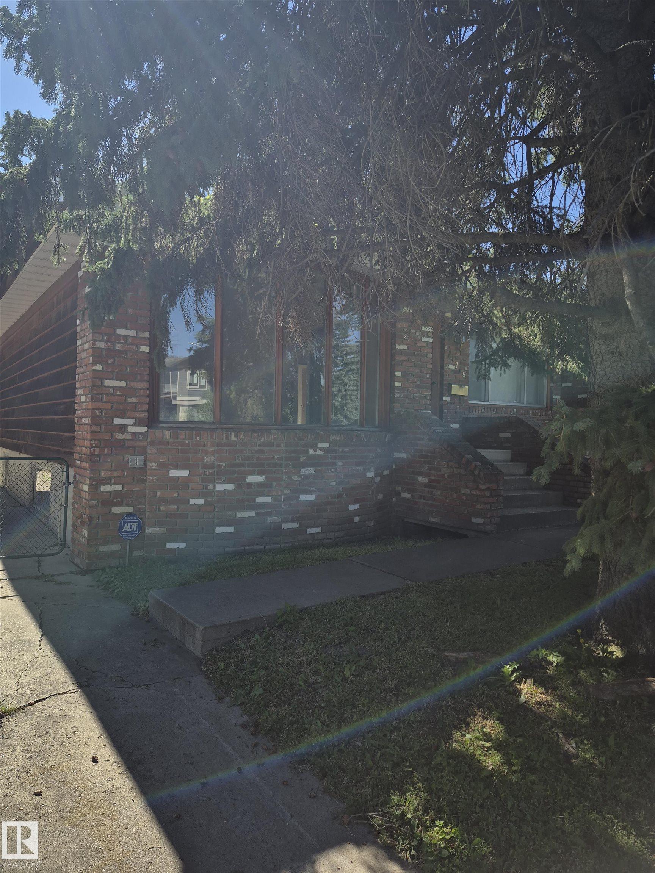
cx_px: 328
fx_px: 580
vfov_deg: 73.9
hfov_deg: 58.9
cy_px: 436
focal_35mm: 23
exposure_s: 1/644
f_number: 1.8
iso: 25
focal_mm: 5.4
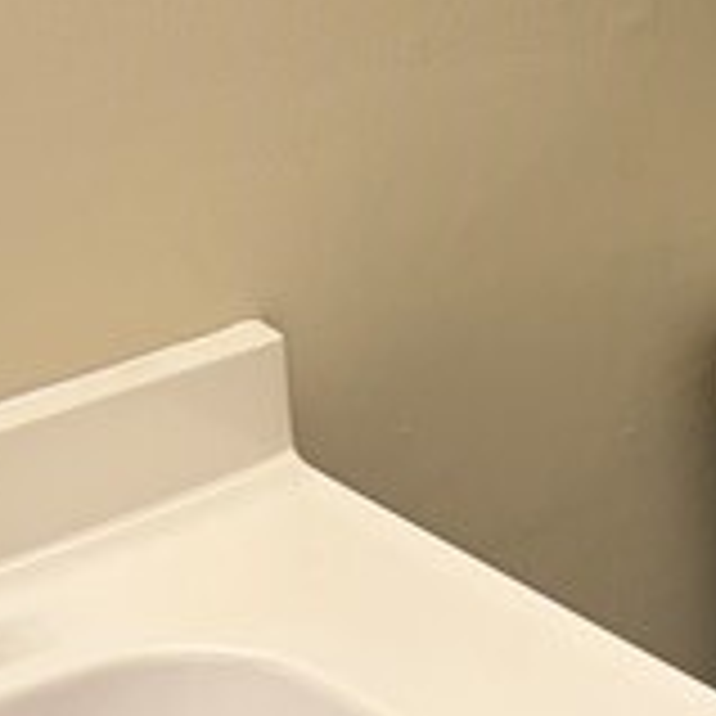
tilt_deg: -19.6
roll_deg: -1.8
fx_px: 3463
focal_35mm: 148
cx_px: 973
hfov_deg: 11.4
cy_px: 36
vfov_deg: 11.7
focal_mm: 5.96
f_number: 1.6
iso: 100
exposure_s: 1/120
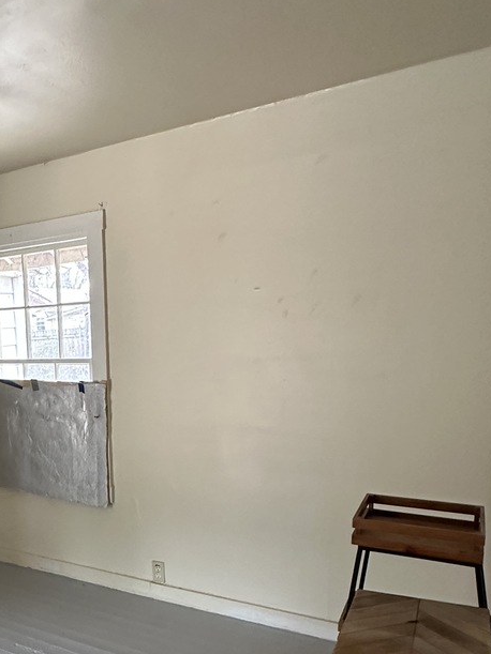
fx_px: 624
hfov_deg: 39.7
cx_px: 45
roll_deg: +2.8
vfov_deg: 54.3
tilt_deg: -9.0
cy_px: 431
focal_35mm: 33
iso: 320
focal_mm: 2.22
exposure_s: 1/86
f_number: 2.2
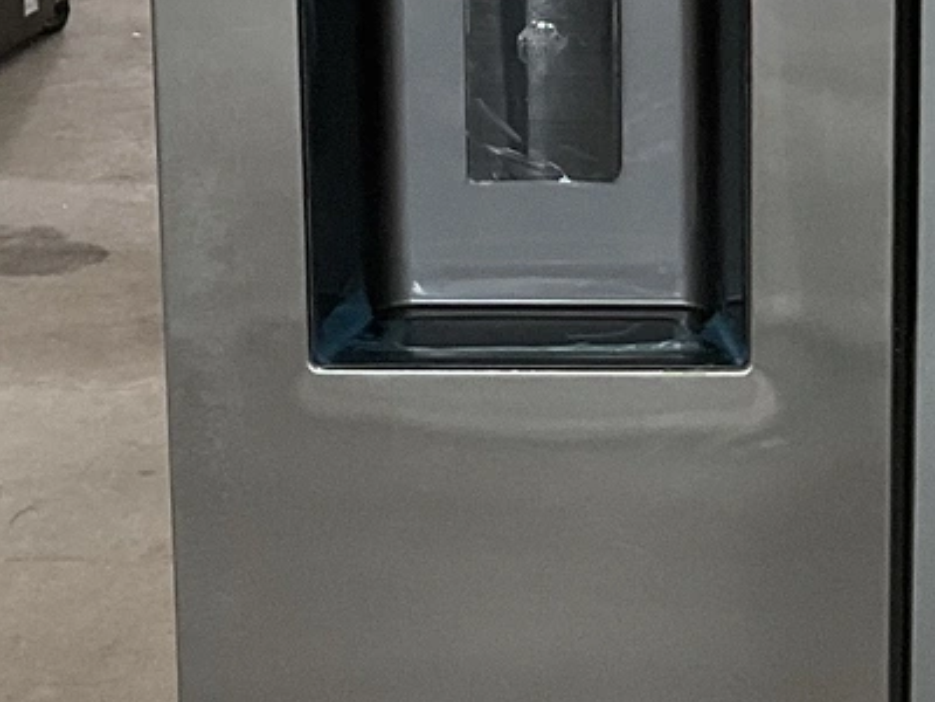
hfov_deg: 13.3
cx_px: 1038
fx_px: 3917
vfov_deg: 10.2
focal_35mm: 145
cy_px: 176
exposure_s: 1/60
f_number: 1.8
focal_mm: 3
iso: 50
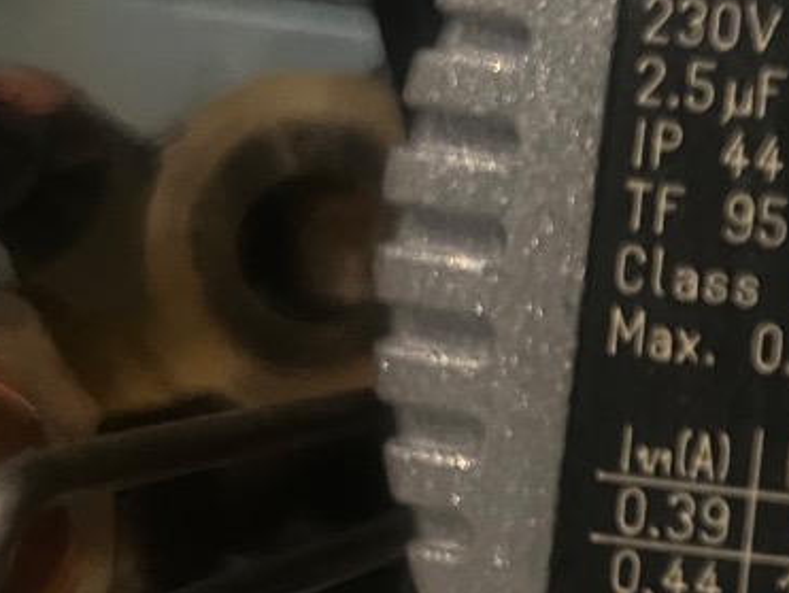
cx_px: 1246
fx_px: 1916
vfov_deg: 17.6
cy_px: 310
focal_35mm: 84
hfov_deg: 19.6
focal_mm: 5.7
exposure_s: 1/25
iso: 1000
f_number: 1.5
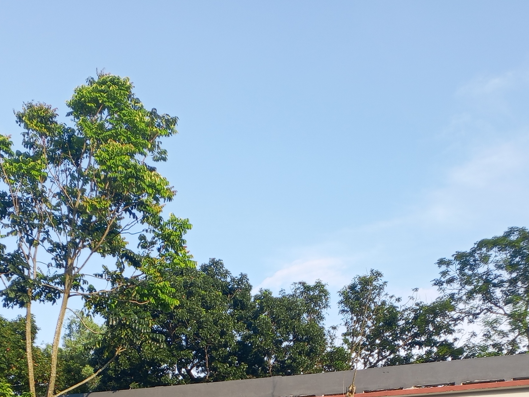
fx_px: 825
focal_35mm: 54
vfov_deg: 24.9
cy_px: 451
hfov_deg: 35.5
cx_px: 282
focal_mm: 4.09
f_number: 1.6
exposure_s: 1/254
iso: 103
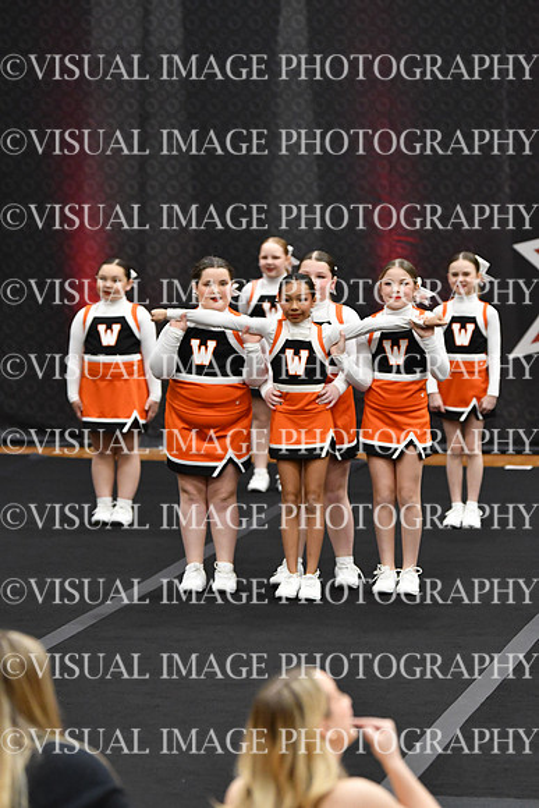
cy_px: 404
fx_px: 4376
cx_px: 270
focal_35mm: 195
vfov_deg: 10.5
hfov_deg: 7.0
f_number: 2.8
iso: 5000
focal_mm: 130
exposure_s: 1/800
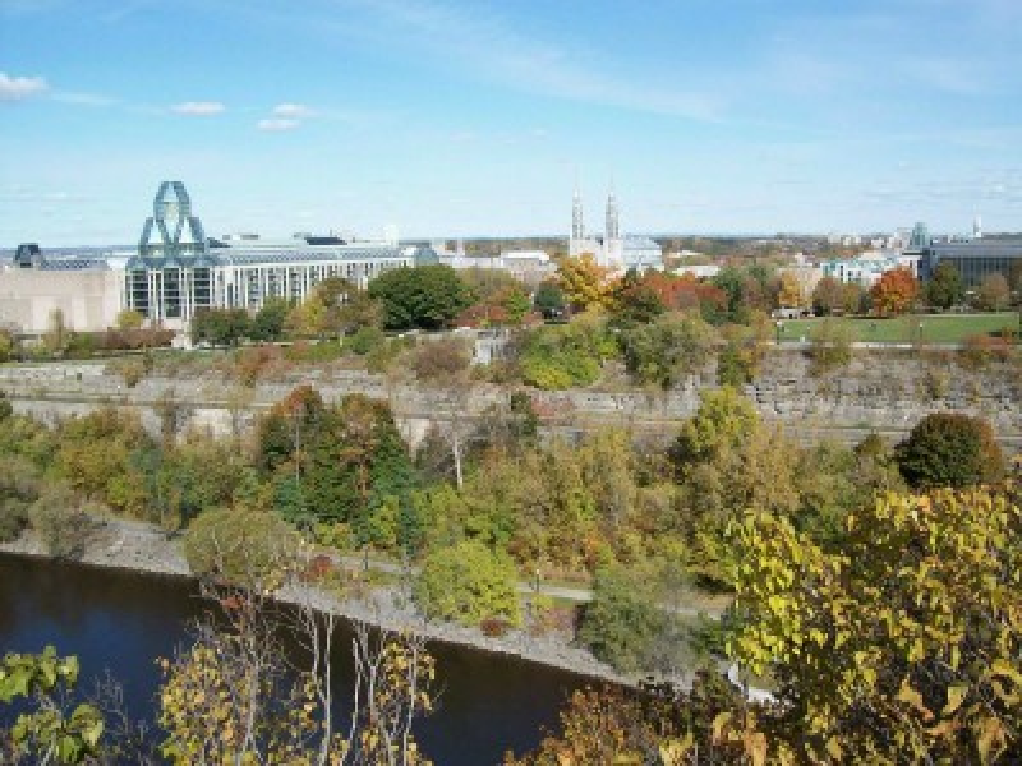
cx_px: 511
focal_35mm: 36
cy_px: 383
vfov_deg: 39.7
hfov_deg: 51.4
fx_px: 1063
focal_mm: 6
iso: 80
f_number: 4.8
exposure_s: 1/467
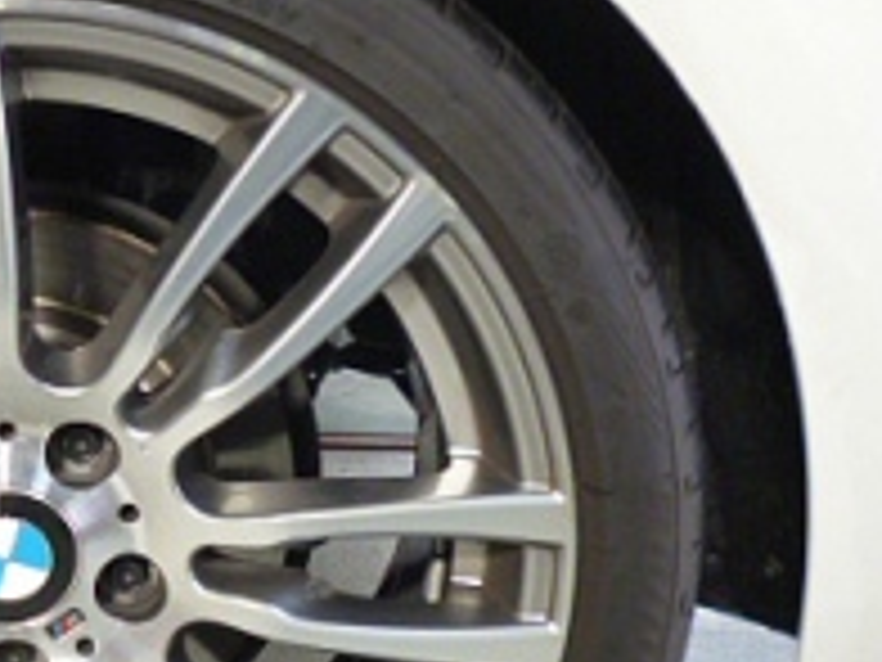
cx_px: 4
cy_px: 381
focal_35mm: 65
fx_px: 1656
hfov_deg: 28.1
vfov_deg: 22.6
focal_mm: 4.3
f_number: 2.5
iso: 400
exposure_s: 1/60
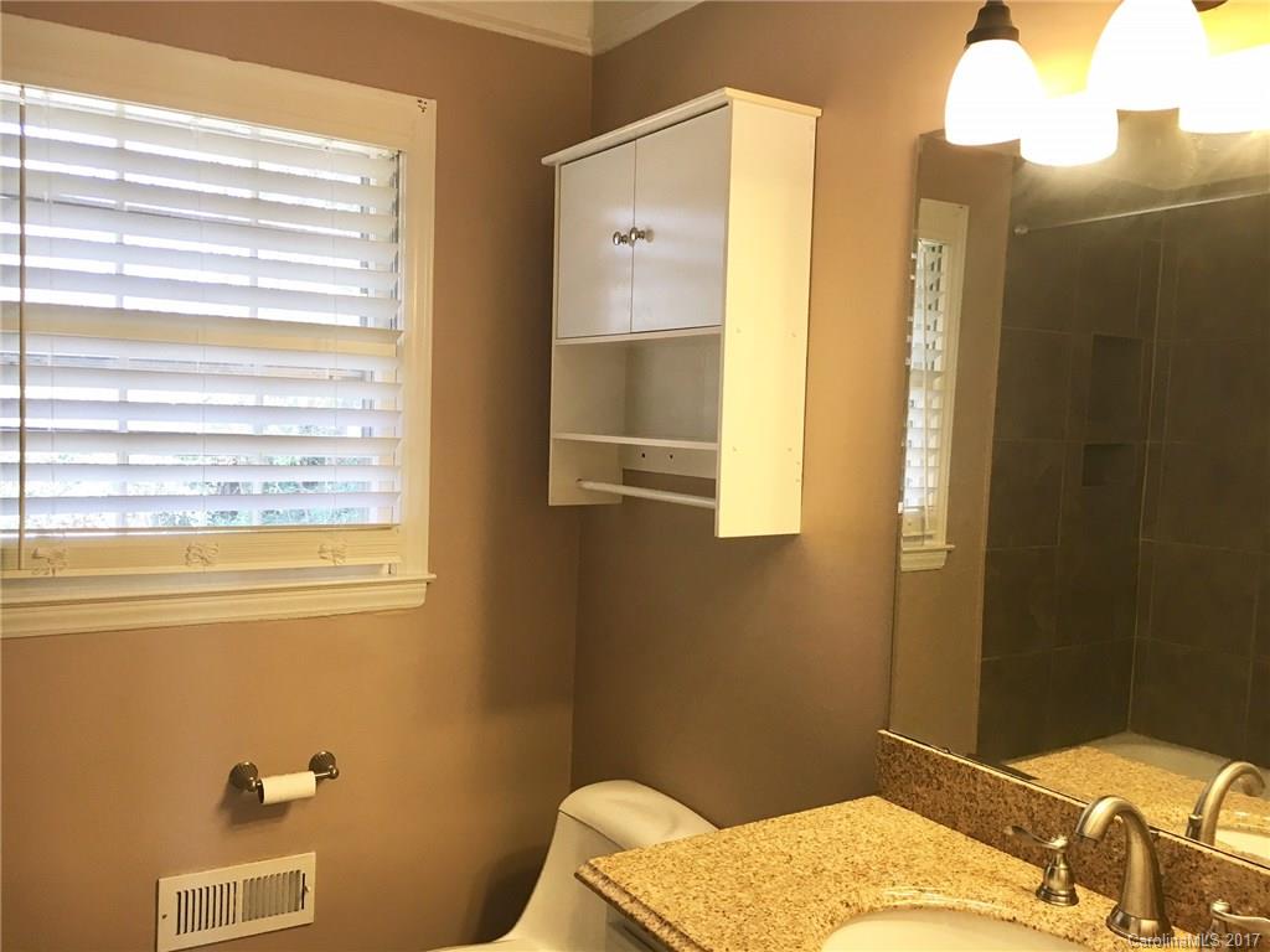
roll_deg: -2.0
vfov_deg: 48.2
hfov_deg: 61.7
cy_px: 476
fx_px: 1064
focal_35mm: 29
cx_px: 635
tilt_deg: -4.1
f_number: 2.2
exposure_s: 1/30
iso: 32
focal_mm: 4.15
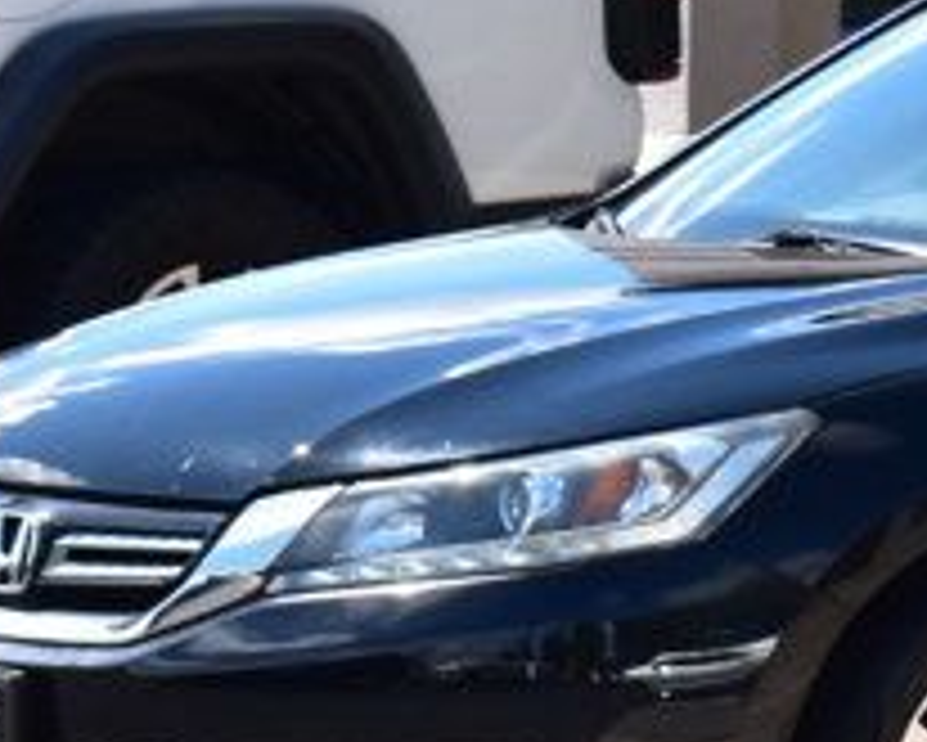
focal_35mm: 335
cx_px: 2092
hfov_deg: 5.6
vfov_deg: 4.6
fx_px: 9195
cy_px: -4
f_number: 11
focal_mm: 48
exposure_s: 1/400
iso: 400
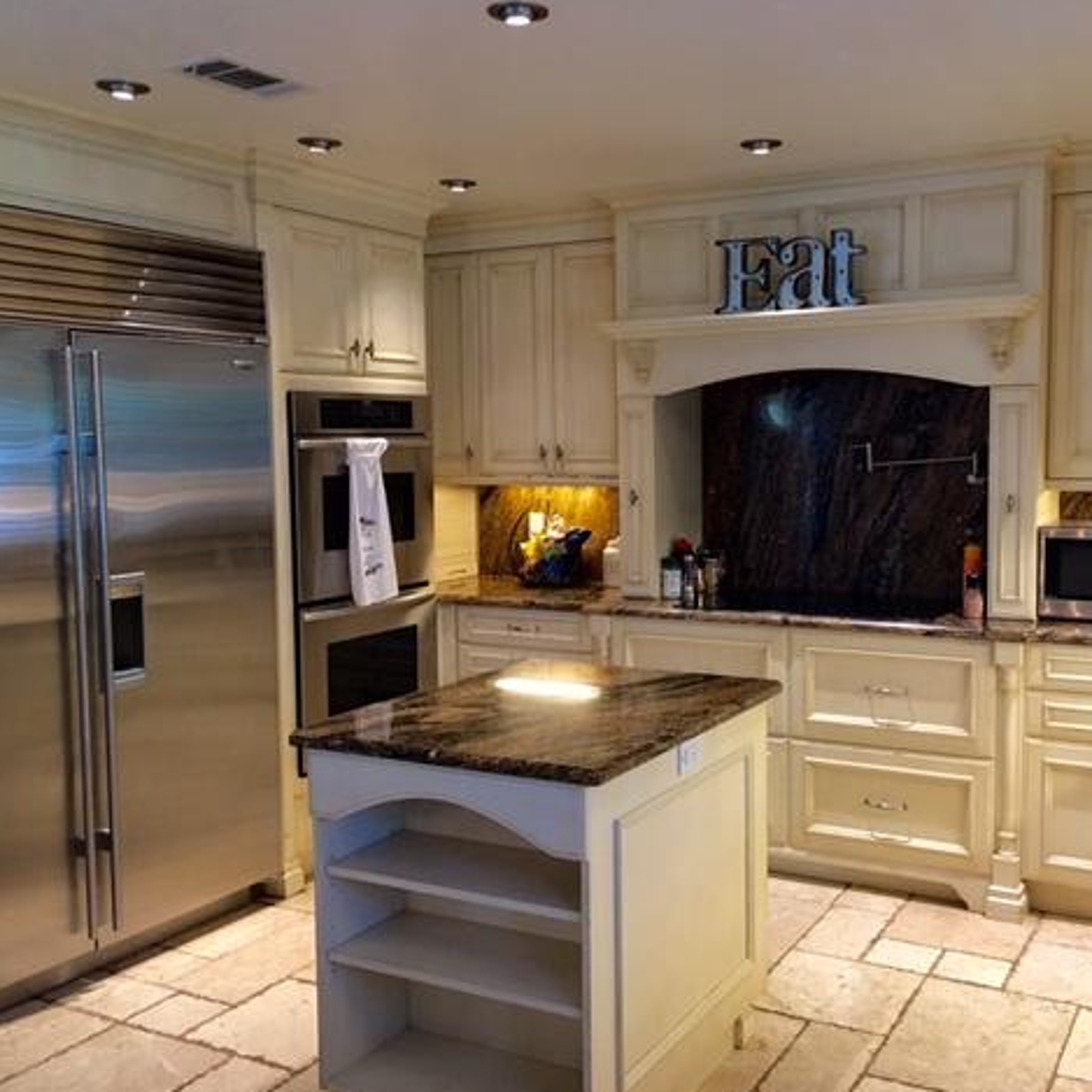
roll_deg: -0.2
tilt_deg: -3.3
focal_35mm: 35
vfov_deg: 47.2
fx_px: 1249
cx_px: 629
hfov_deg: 47.1
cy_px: 549
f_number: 2.2
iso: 50
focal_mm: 4.15
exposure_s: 1/15
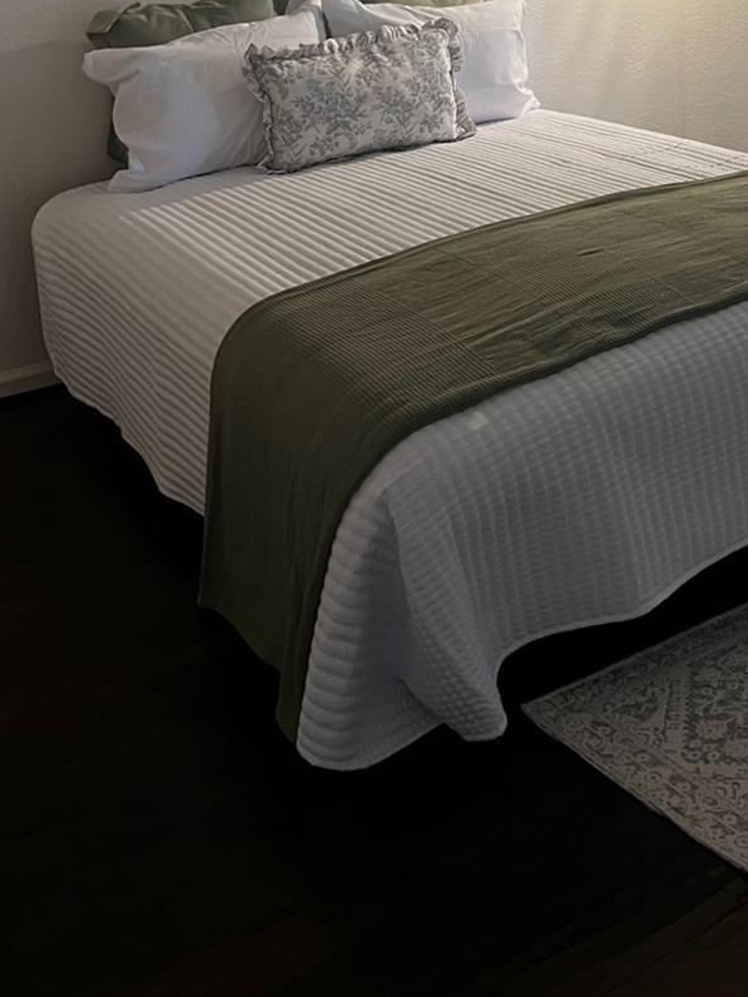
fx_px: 1412
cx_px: 607
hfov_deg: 29.0
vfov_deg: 36.5
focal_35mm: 49
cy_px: 100
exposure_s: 1/60
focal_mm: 5.7
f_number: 1.5
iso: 320
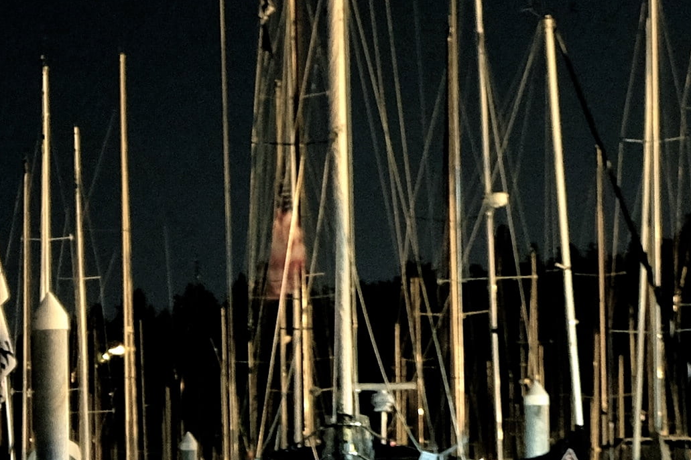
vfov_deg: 7.9
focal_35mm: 171
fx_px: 3282
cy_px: 564
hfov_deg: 10.9
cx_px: -724
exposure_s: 1.4
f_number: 3.2
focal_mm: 24.3
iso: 1250
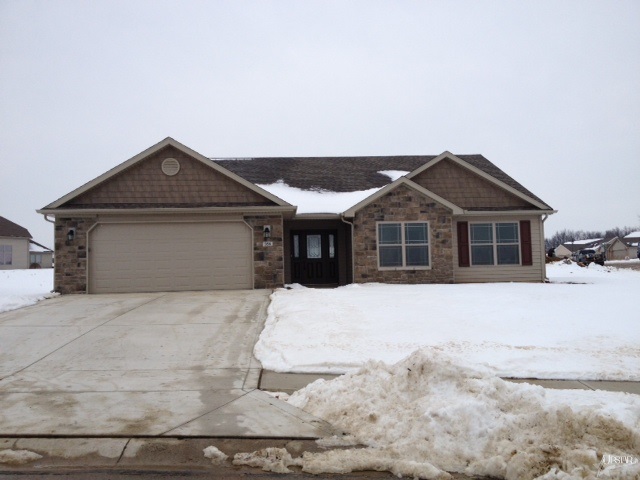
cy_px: 240
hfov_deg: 52.6
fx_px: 647
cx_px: 320
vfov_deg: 40.7
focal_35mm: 35
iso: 50
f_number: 2.4
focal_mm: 4.28
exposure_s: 1/1346
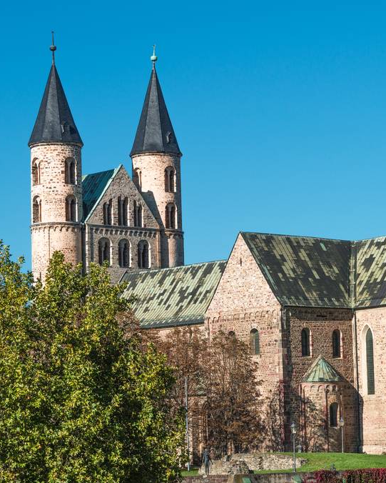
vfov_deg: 15.0
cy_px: 243
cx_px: 279
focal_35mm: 128
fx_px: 1827
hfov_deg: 12.0
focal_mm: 90
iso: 100
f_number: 14
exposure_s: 1/250
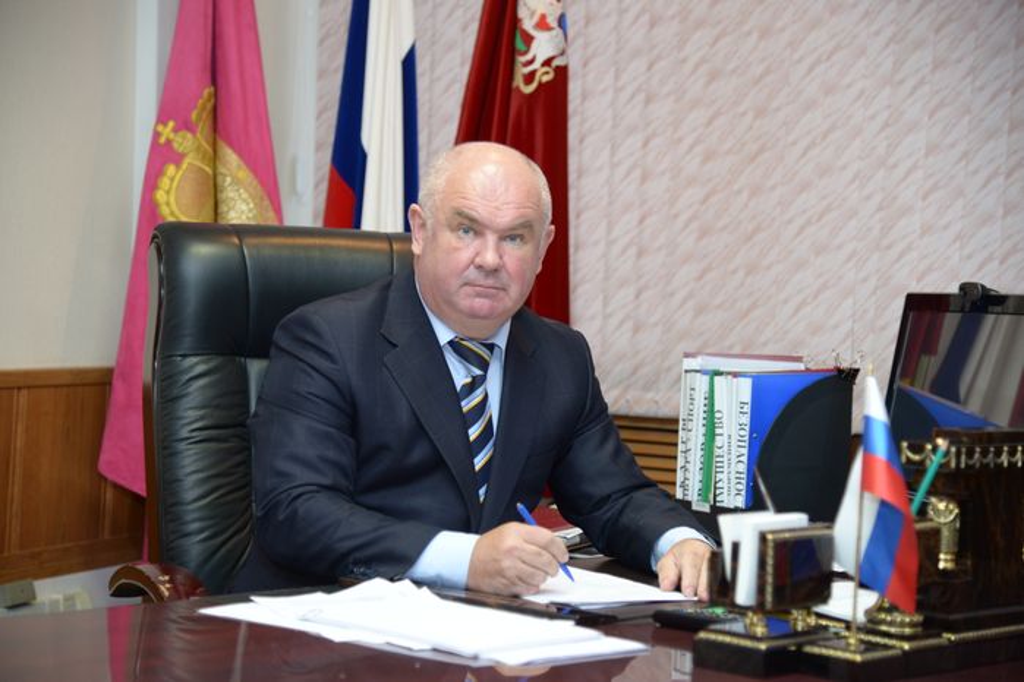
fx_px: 2133
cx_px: 512
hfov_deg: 27.0
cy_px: 341
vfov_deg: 18.2
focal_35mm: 75
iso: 1600
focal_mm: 75
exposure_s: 1/160
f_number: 4
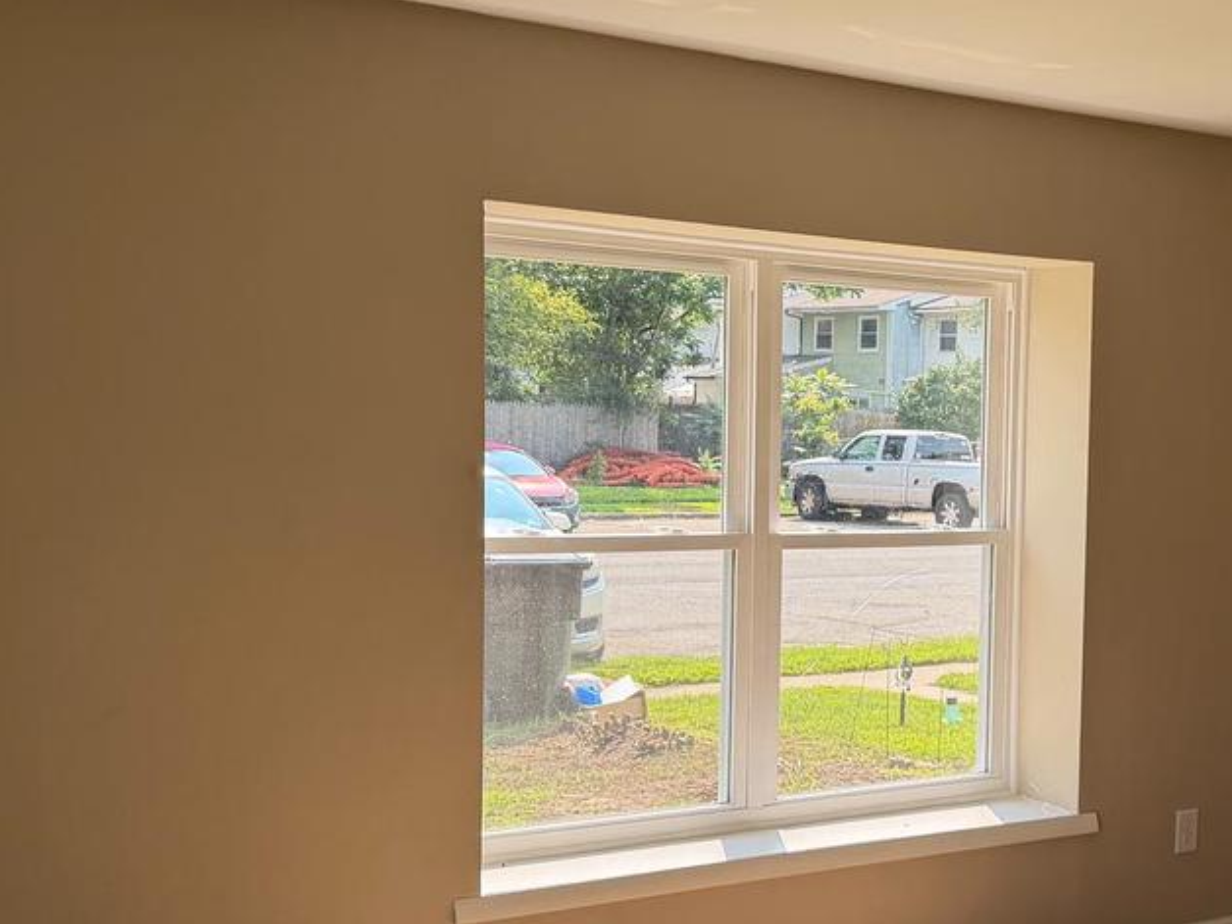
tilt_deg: -4.4
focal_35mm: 55
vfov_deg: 26.5
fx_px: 1957
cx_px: 1183
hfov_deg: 32.6
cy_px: 541
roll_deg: -3.0
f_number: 1.78
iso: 100
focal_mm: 6.76
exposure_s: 1/702
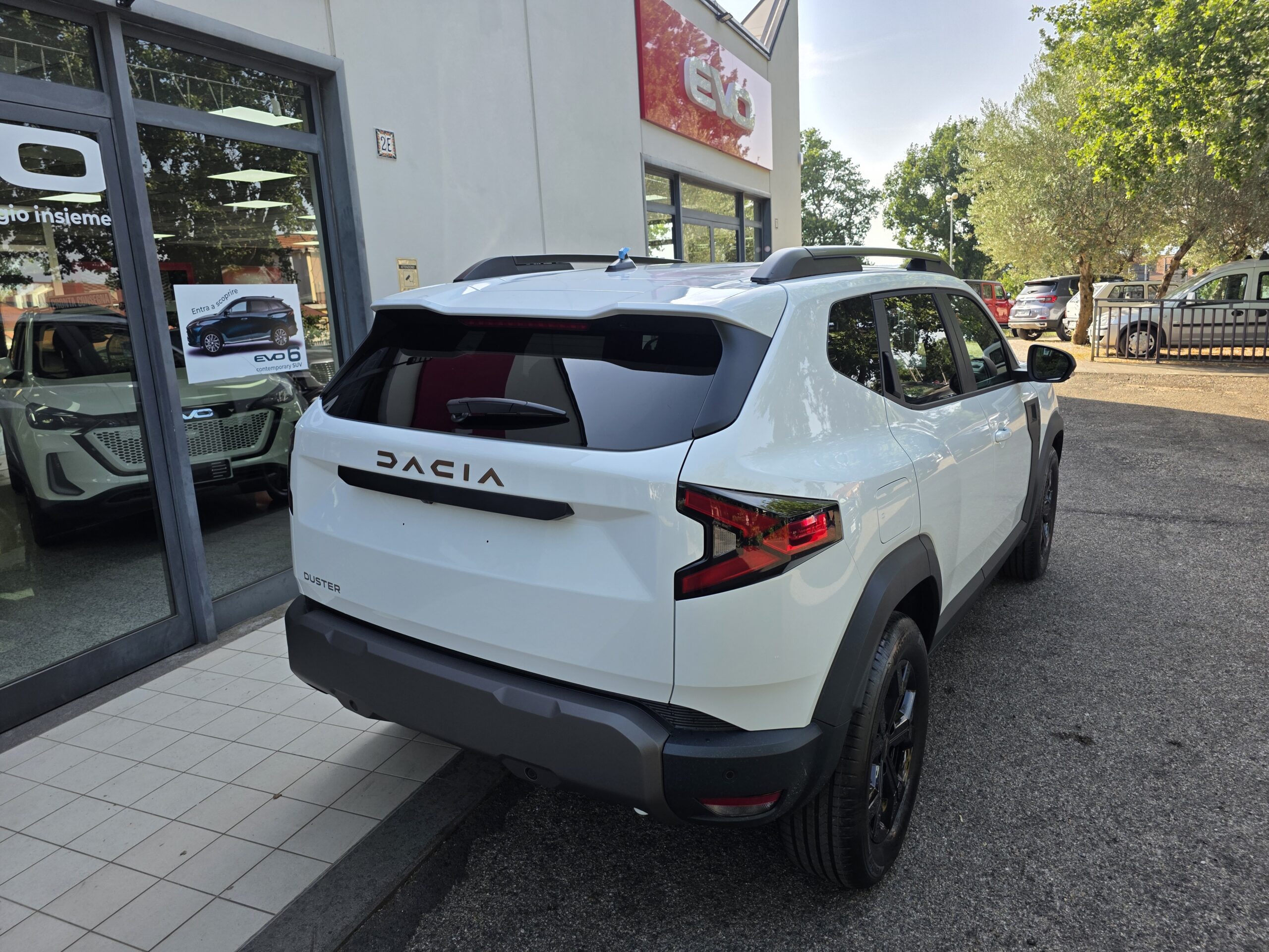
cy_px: 476
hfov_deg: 73.9
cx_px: 634
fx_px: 843
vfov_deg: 58.9
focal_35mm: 23
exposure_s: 1/1601
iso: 80
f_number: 1.7
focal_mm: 6.3
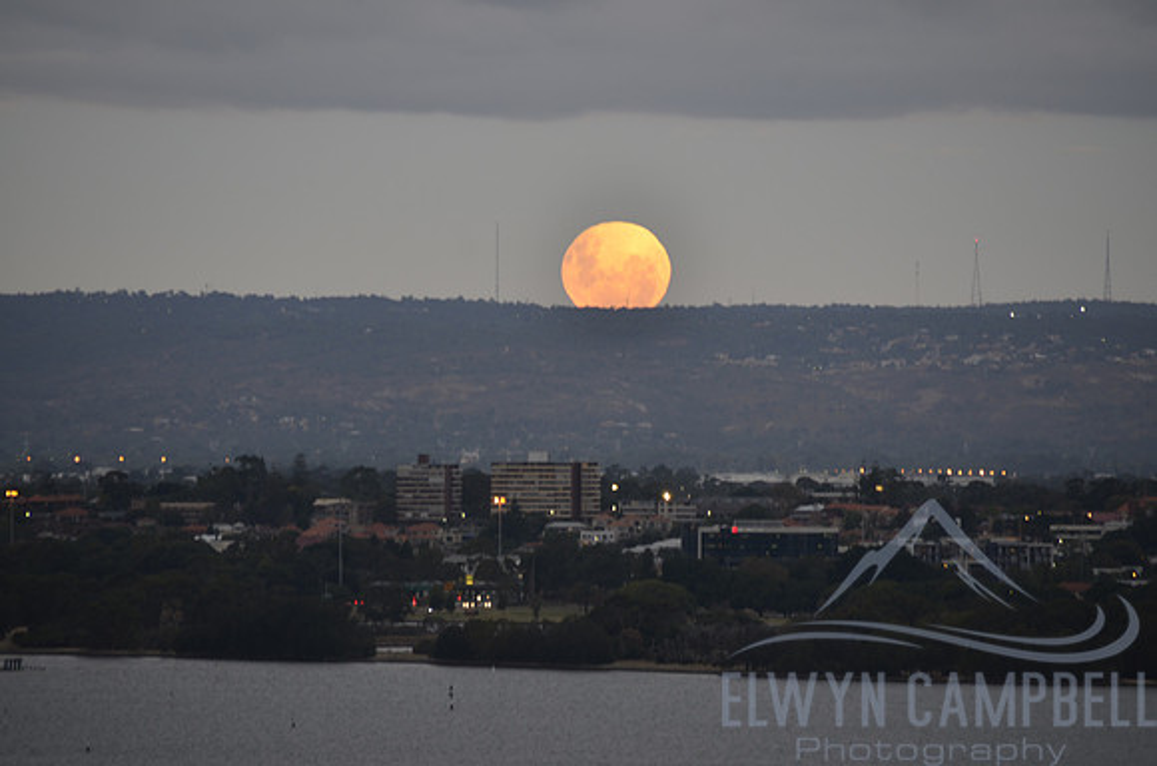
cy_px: 383
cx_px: 578
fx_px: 12026
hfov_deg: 5.5
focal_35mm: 375
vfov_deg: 3.6
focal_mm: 250
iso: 200
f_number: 6.3
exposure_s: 1/8
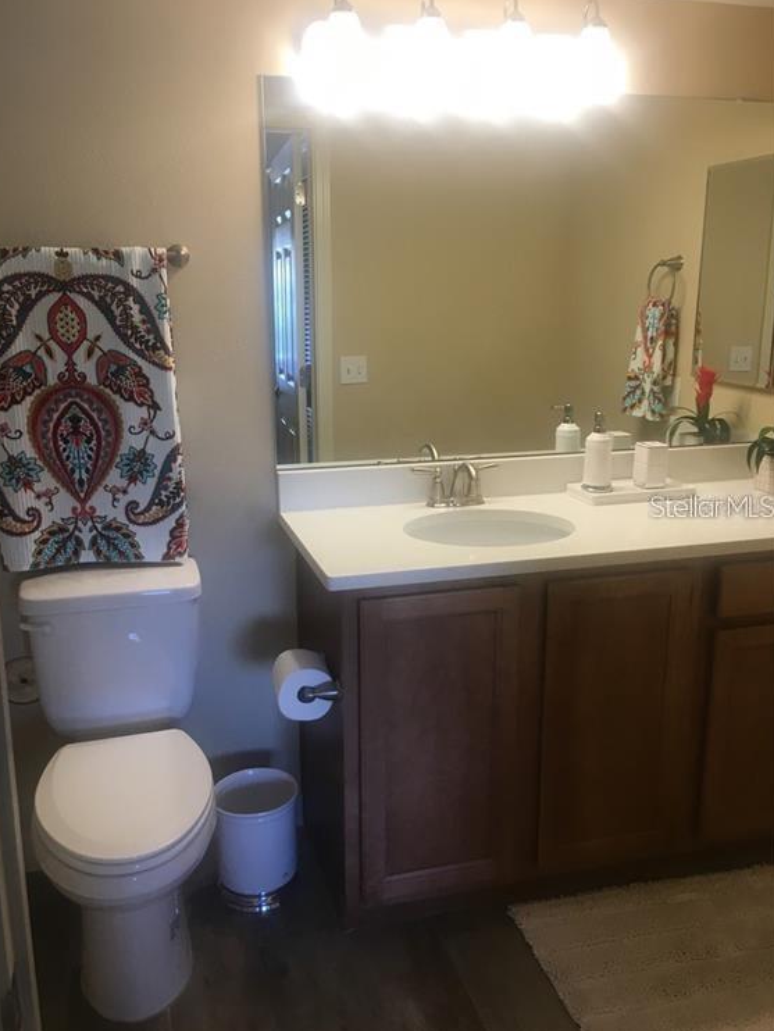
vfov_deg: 59.9
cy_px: 506
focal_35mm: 30
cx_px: 381
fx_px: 894
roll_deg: -0.3
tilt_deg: -13.5
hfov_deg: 46.8
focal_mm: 4.15
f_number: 2.2
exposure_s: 1/40
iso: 25
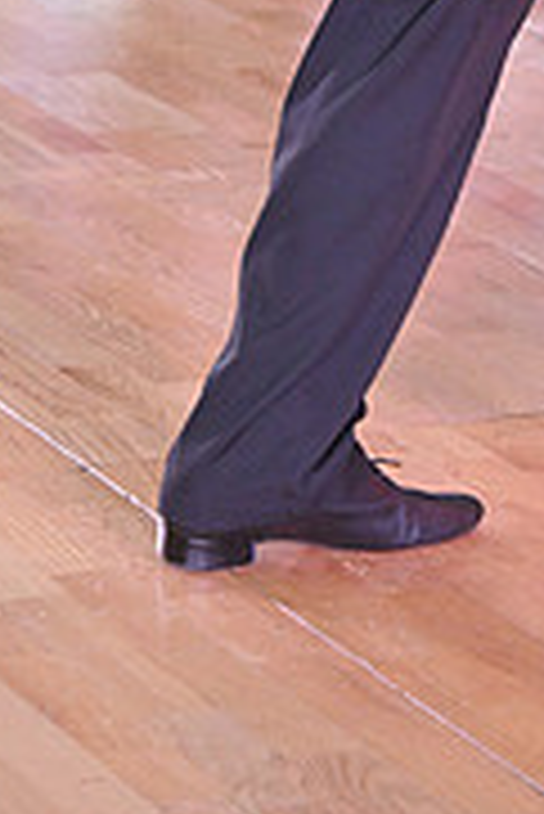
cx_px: 735
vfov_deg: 7.3
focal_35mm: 276
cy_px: -454
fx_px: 6244
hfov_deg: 5.0
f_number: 5
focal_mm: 86
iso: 3200
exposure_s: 1/320
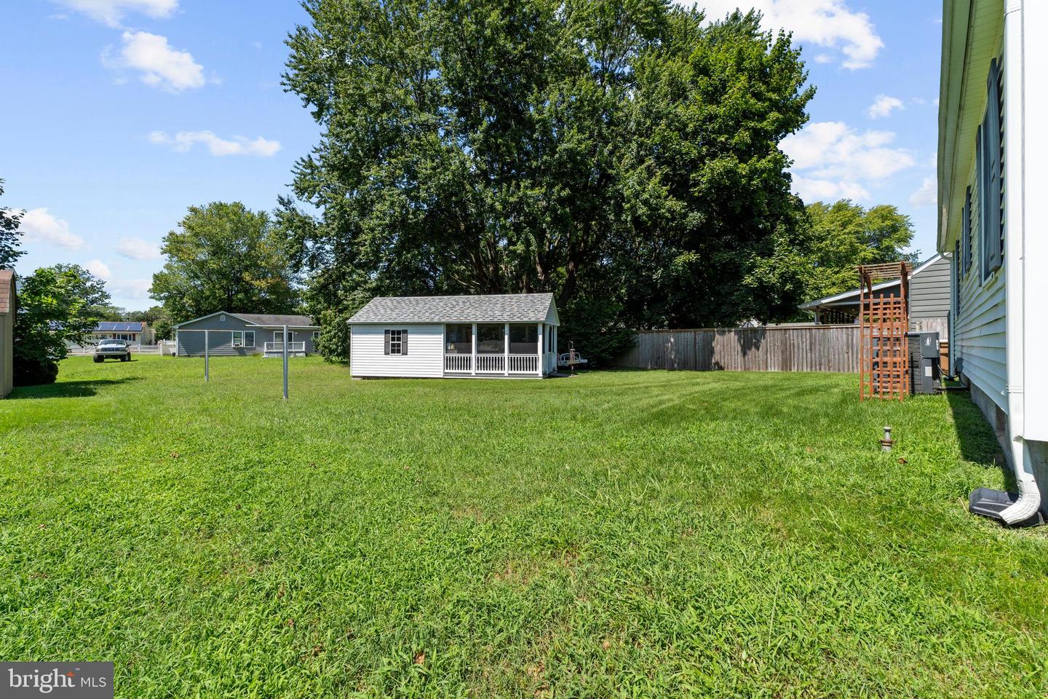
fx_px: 437
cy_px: 350
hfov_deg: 100.4
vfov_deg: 77.3
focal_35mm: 15
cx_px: 524
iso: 200
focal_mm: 10
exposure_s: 1/320
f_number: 7.1
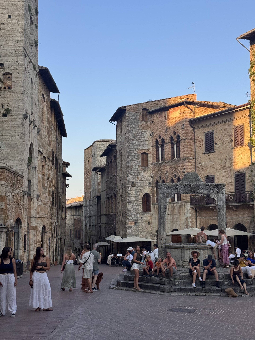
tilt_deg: +6.8
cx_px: 128
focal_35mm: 48
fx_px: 471
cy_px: 170
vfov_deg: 39.7
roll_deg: -0.4
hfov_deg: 30.3
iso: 64
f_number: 1.78
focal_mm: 6.76
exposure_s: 1/1524
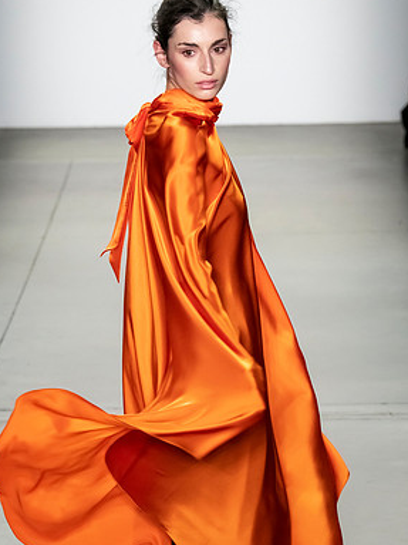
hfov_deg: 6.3
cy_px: 287
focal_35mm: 235
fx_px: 3695
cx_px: 208
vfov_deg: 8.4
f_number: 5.6
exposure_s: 1/400
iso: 1600
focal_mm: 100
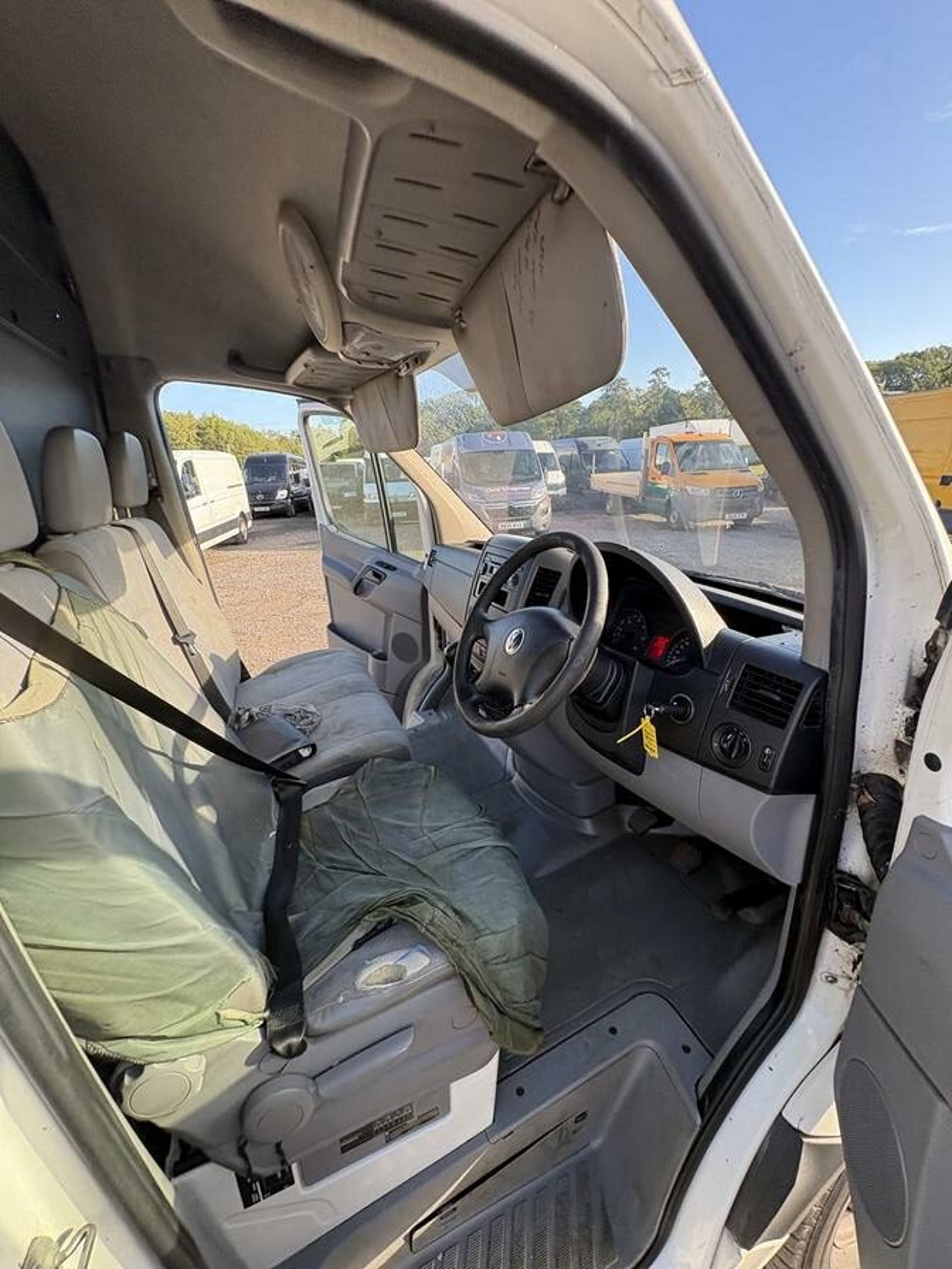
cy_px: 634
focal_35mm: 14
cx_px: 476
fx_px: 513
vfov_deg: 102.1
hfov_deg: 85.7
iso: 50
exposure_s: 1/137
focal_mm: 2.22
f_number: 2.2
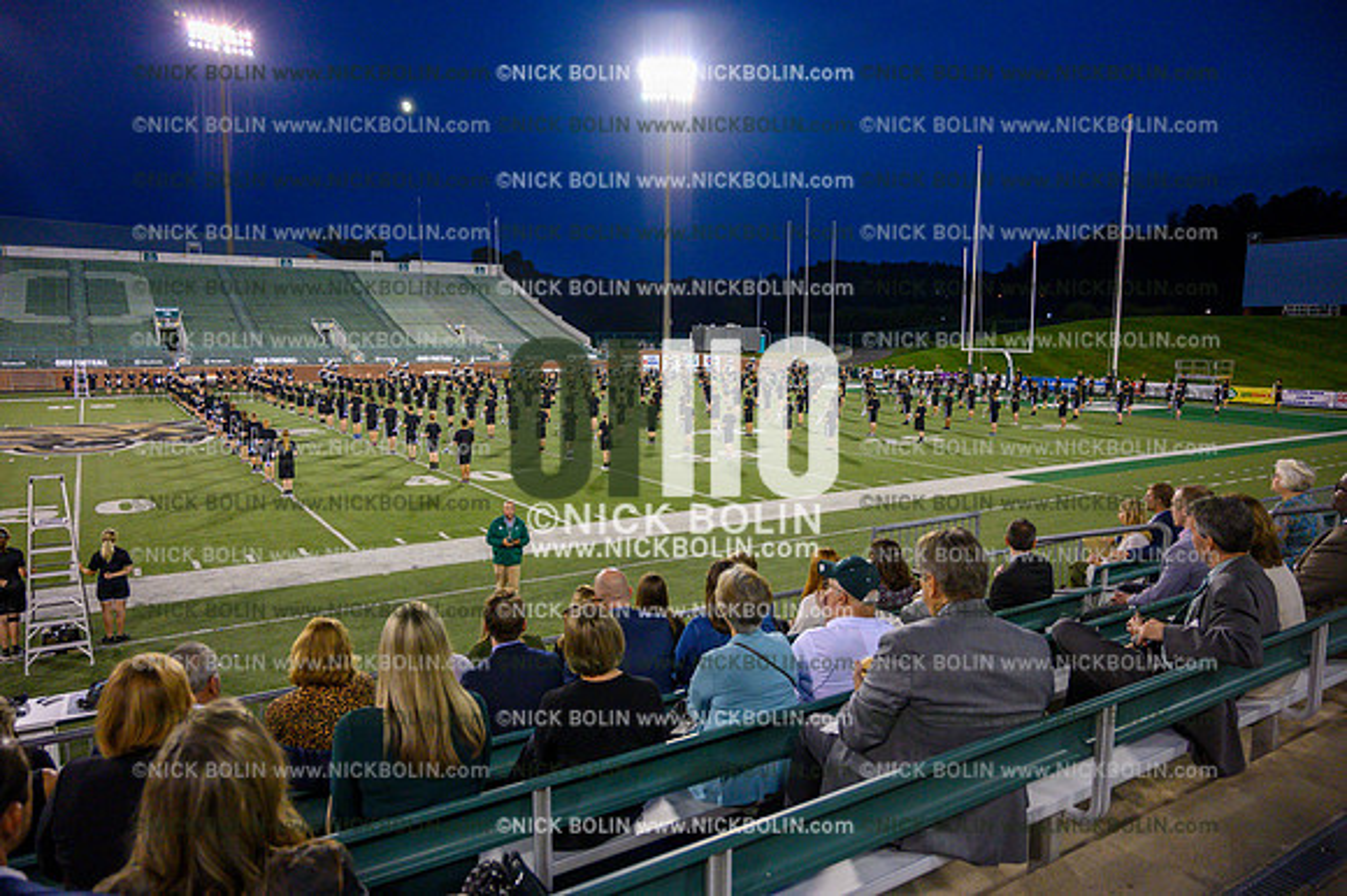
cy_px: 448
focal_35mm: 24
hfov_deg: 73.8
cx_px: 674
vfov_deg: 53.1
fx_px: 897
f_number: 4
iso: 4000
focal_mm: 24
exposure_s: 1/1250
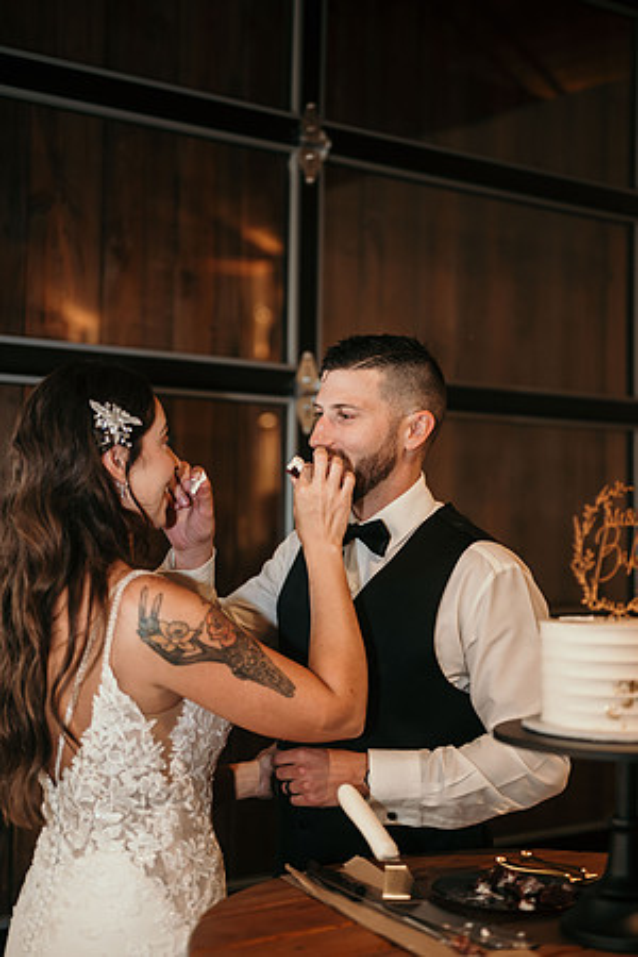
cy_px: 478
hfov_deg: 27.0
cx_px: 319
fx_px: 1329
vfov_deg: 39.6
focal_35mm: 50
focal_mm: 50
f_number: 1.8
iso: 640
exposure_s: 1/100
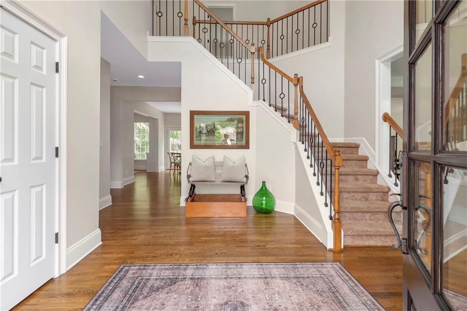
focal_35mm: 17
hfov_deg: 93.3
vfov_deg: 70.4
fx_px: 220
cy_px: 156
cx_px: 234
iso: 400
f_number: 9
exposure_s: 1/30
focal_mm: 17
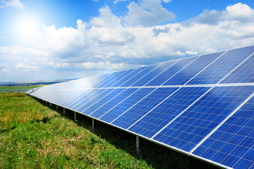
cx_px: 127
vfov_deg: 37.8
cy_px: 84
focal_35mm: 35
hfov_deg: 54.5
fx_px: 247
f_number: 16
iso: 200
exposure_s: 1/125
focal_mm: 35
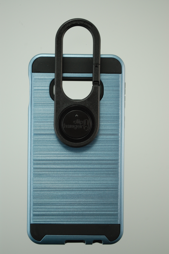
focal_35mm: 72
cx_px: 84
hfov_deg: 18.9
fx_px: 508
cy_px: 127
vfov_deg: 28.1
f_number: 5.6
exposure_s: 1/30
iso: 400
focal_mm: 48
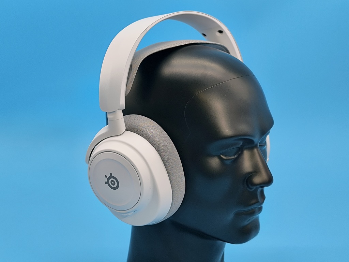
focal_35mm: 56
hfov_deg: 34.3
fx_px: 565
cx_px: 174
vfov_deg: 26.1
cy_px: 131
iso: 160
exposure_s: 1/100
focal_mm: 6.14
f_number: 1.65
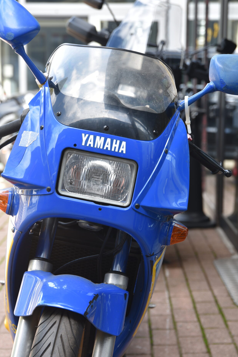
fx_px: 842
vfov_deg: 23.9
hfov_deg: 16.1
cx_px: 106
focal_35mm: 85
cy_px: 205
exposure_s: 1/80
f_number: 4.5
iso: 100
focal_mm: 62
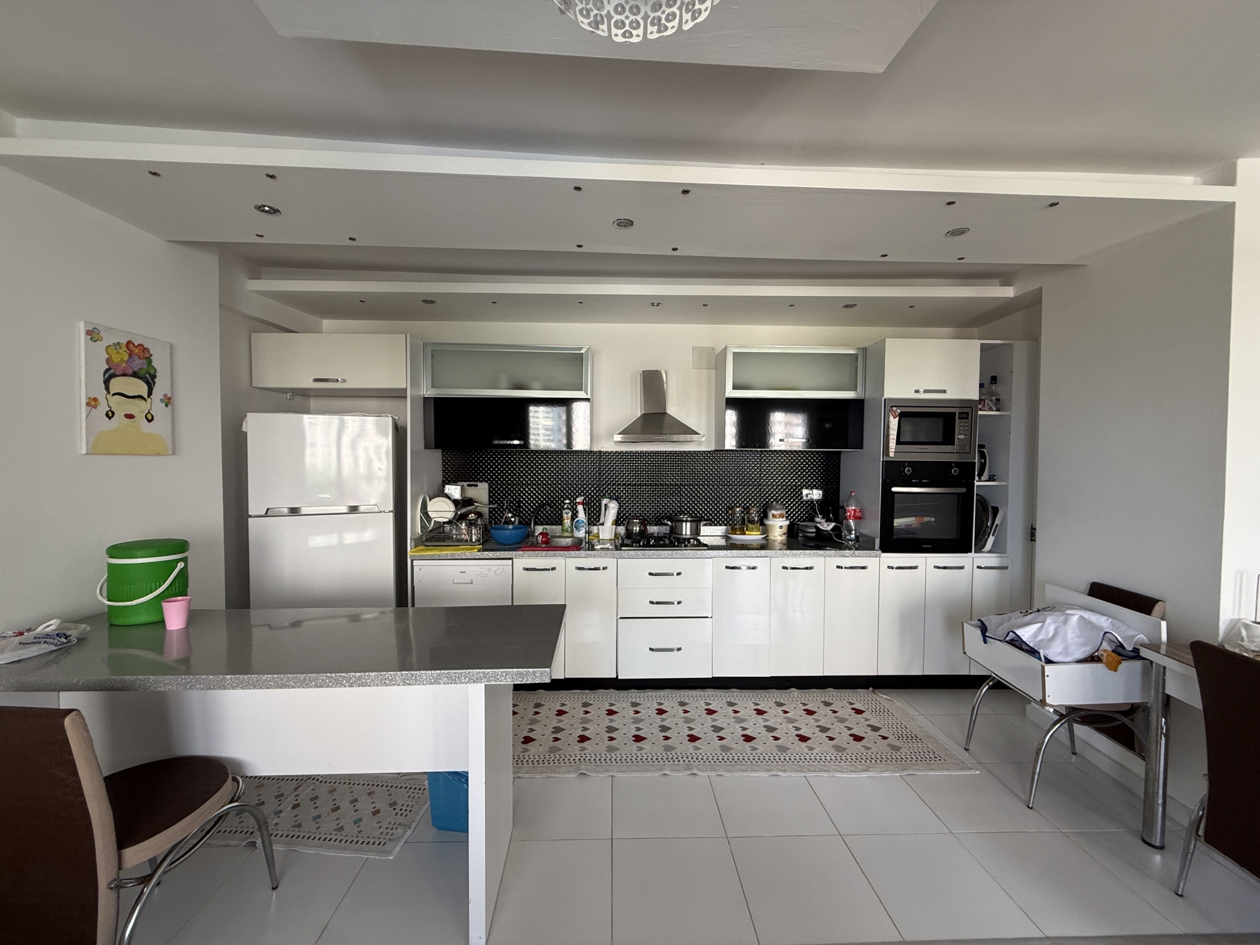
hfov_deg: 102.1
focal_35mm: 14
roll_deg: -0.2
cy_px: 472
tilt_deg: -1.4
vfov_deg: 85.7
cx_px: 630
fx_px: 510
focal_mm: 2.22
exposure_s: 1/99
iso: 125
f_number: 2.2
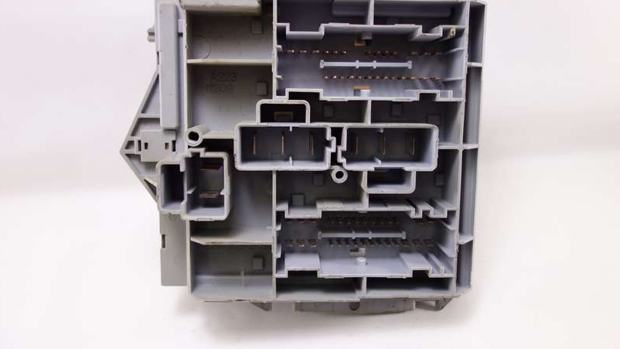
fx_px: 493
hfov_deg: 64.3
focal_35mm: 30
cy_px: 156
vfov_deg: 38.9
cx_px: 306
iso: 125
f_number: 2
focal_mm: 10.4
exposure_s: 1/100
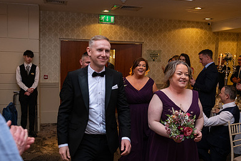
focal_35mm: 39
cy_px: 89
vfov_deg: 34.2
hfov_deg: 49.6
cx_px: 120
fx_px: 261
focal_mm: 26
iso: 800
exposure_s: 1/160
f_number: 3.5
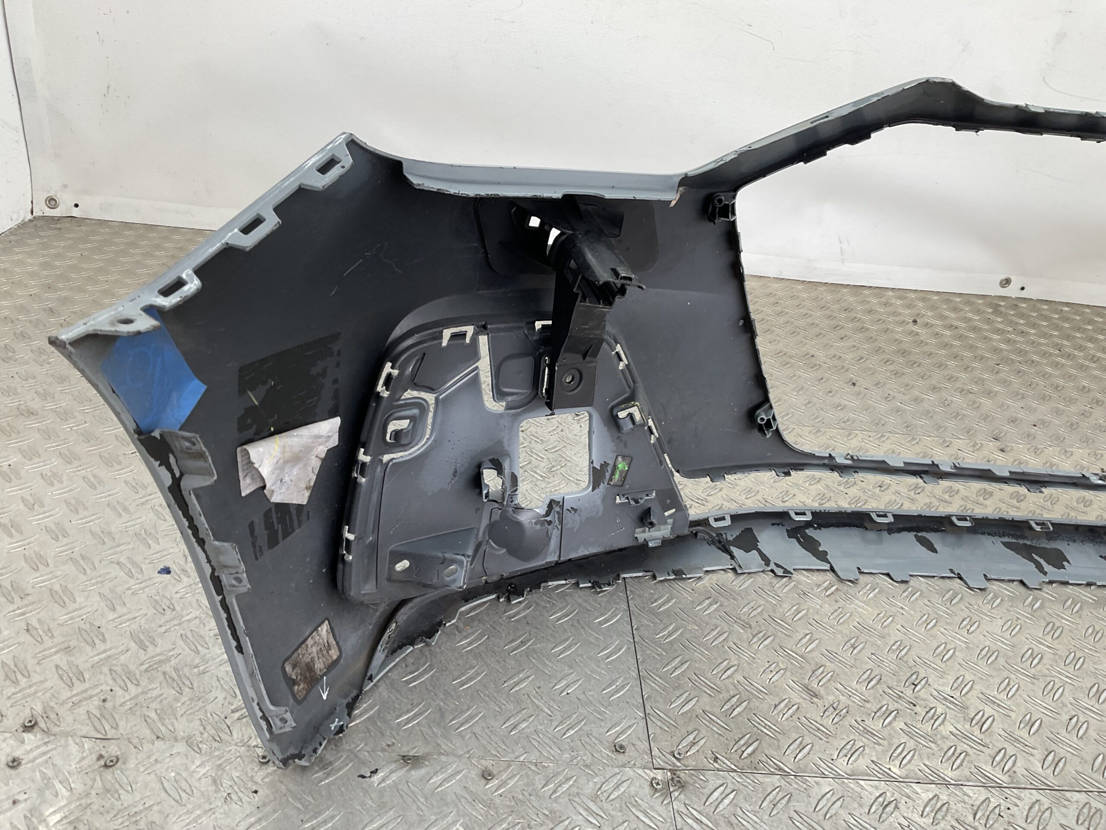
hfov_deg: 61.7
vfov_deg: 48.2
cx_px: 553
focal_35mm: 29
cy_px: 415
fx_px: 927
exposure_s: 1/100
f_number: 1.8
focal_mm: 3
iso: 20
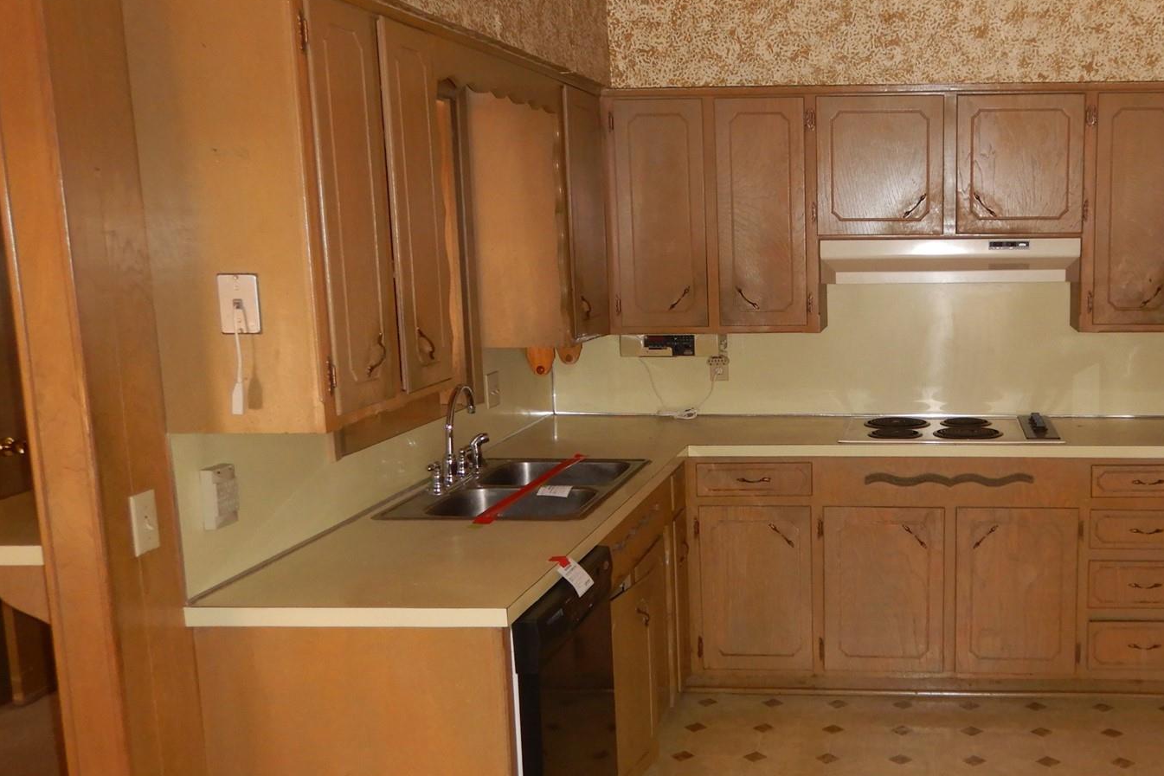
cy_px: 437
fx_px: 1229
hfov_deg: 48.7
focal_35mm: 38
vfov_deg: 35.0
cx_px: 871
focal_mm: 4.3
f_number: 2.8
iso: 220
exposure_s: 1/30
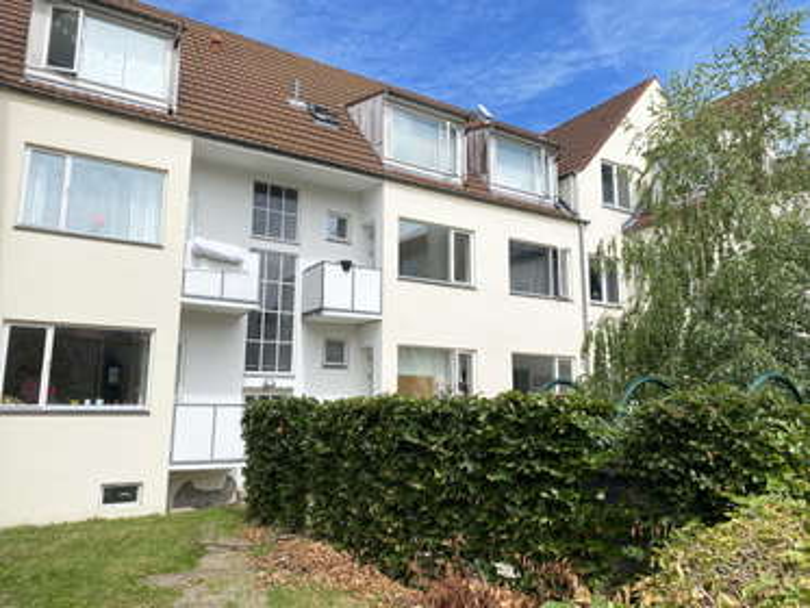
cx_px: 405
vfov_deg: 53.1
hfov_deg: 67.3
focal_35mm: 26
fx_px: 609
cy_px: 304
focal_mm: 4.25
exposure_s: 1/3731
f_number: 1.8
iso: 32
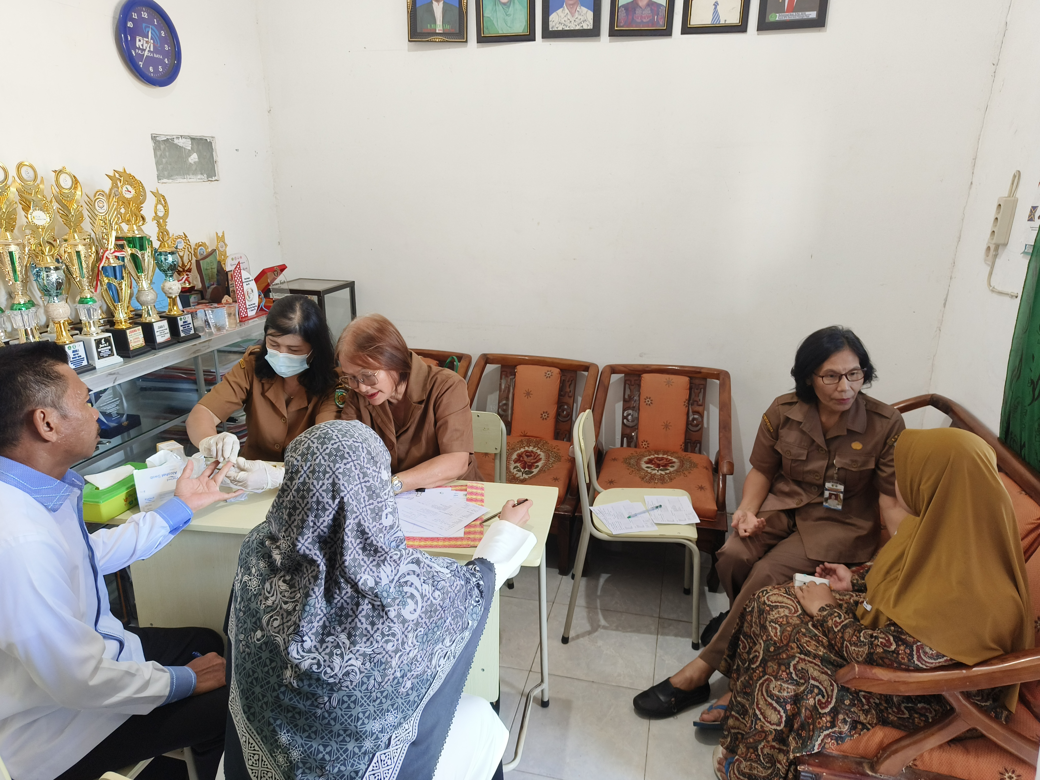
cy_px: 390
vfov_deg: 58.9
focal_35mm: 23
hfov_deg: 73.9
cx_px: 520
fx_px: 691
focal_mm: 5.56
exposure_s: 1/33.3
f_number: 1.88
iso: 114
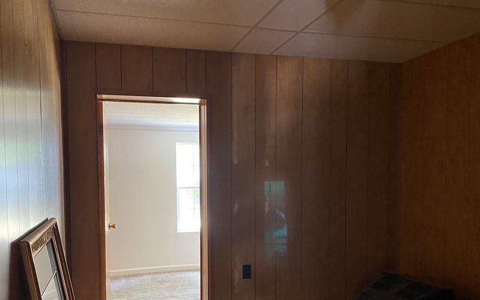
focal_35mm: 35
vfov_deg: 35.8
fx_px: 458
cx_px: 235
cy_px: 206
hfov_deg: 55.3
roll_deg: +0.0
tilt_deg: -3.8
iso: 500
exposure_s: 1/40
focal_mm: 4.25
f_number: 1.8
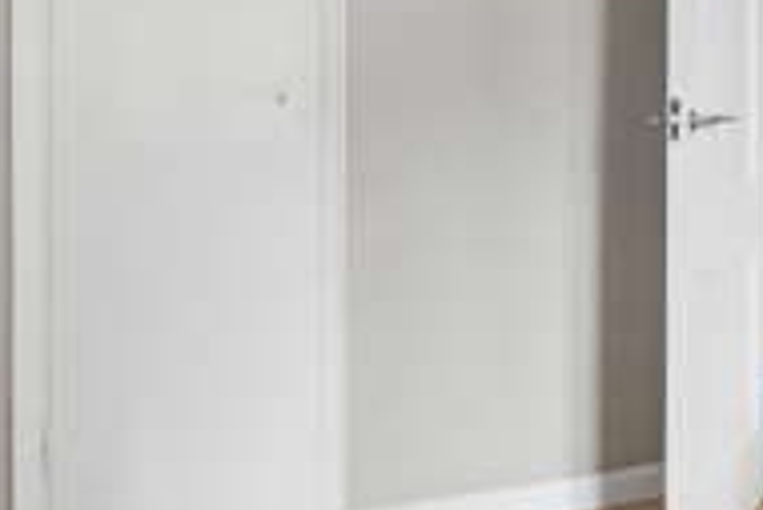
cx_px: 538
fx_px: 914
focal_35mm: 43
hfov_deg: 44.3
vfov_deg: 30.6
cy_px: 124
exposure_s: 1/10
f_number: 8
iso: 200
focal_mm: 13
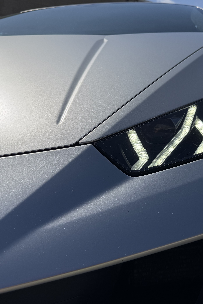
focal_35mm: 34
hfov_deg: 38.3
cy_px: 150
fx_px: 288
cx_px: 140
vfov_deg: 55.8
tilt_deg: -11.5
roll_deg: +0.8
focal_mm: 6.76
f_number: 1.78
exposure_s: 1/14286
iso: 100
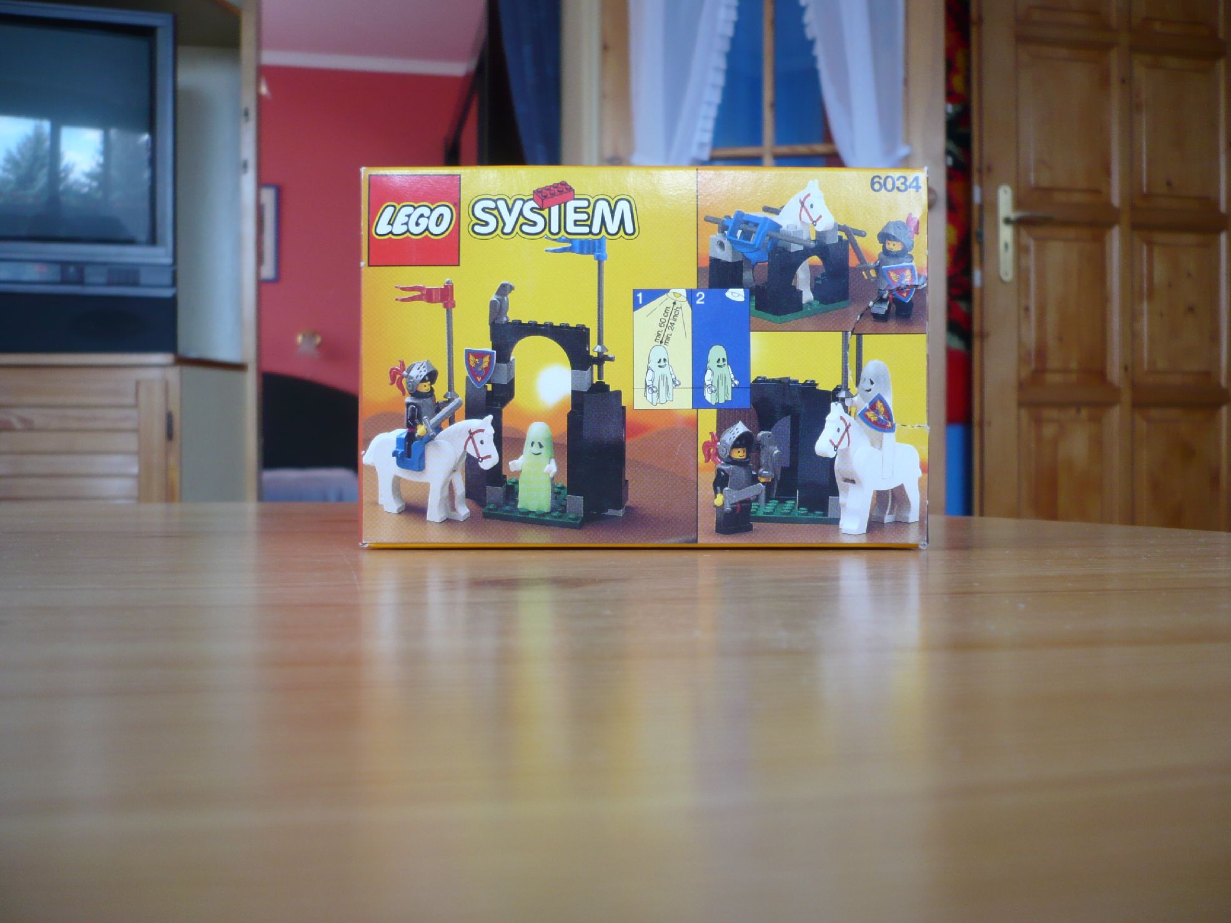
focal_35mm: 35
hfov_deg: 52.6
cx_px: 616
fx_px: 1245
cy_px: 462
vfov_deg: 40.7
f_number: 2.8
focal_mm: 5.8
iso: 100
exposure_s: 1/30
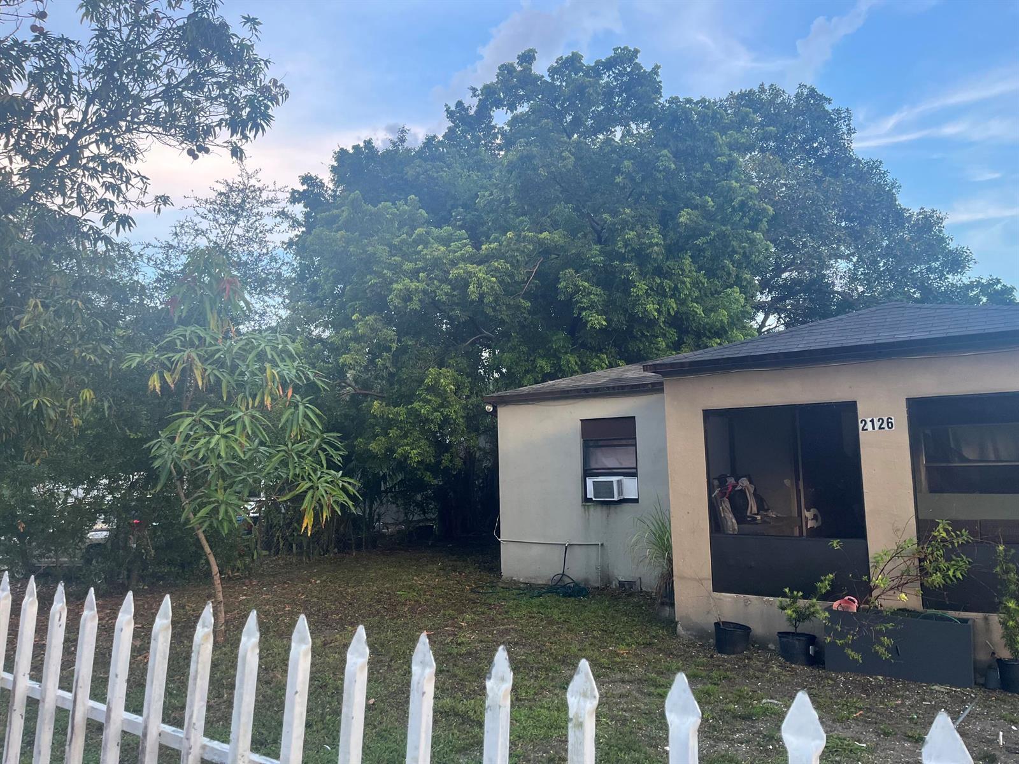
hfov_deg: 67.3
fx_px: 765
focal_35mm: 26
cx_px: 510
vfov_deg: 53.1
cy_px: 382
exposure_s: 1/121
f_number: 1.6
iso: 125
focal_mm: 5.1
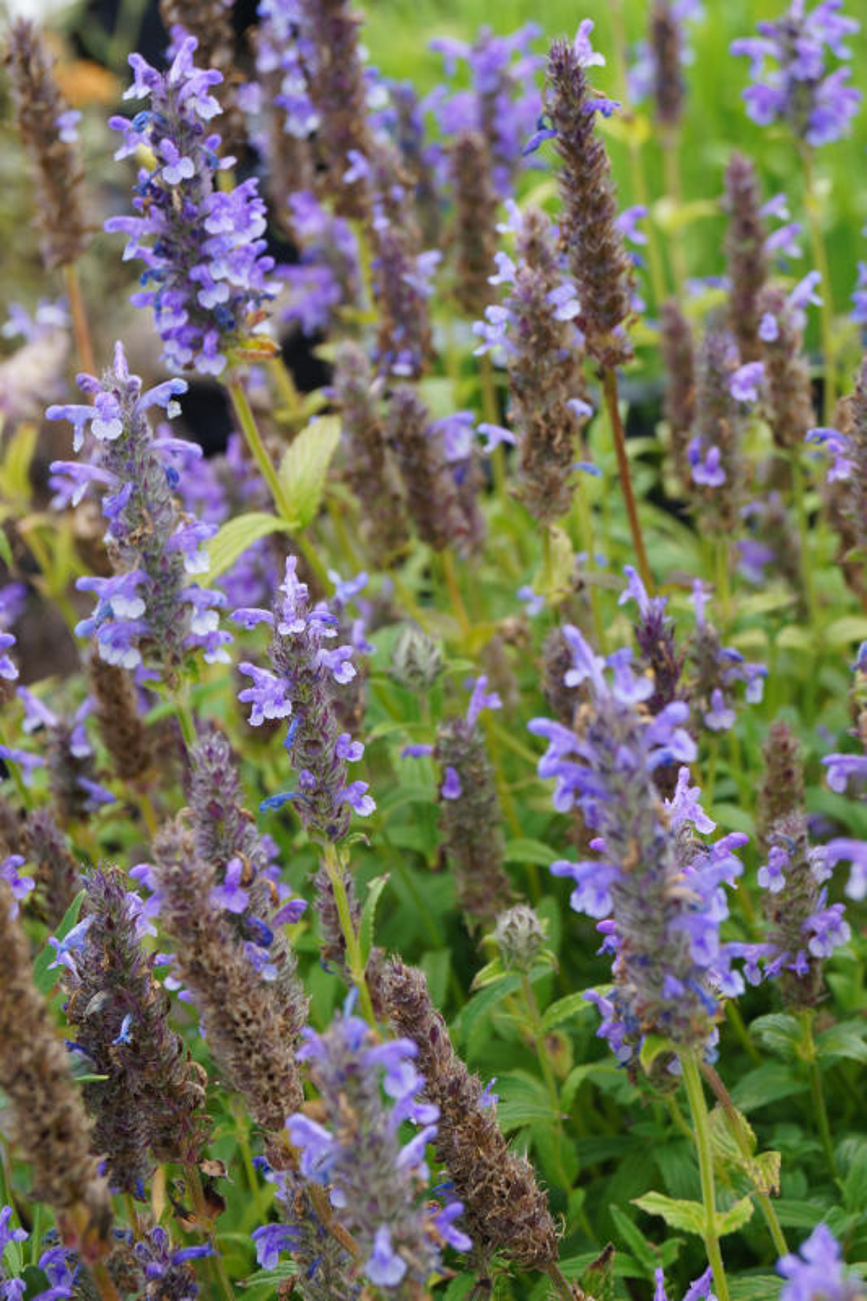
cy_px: 650
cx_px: 434
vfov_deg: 24.6
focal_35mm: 82
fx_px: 2981
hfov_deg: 16.5
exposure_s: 1/125
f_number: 8
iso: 100
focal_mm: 55
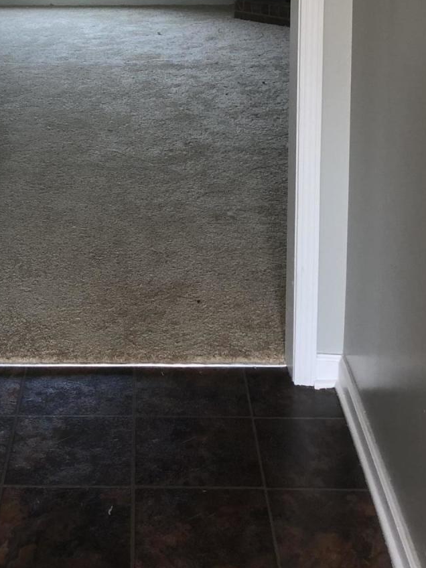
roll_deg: -1.0
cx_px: 99
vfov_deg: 27.9
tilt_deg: -10.0
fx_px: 1083
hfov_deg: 22.0
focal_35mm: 66
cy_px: 17
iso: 25
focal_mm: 3.99
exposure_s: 1/40
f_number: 1.8
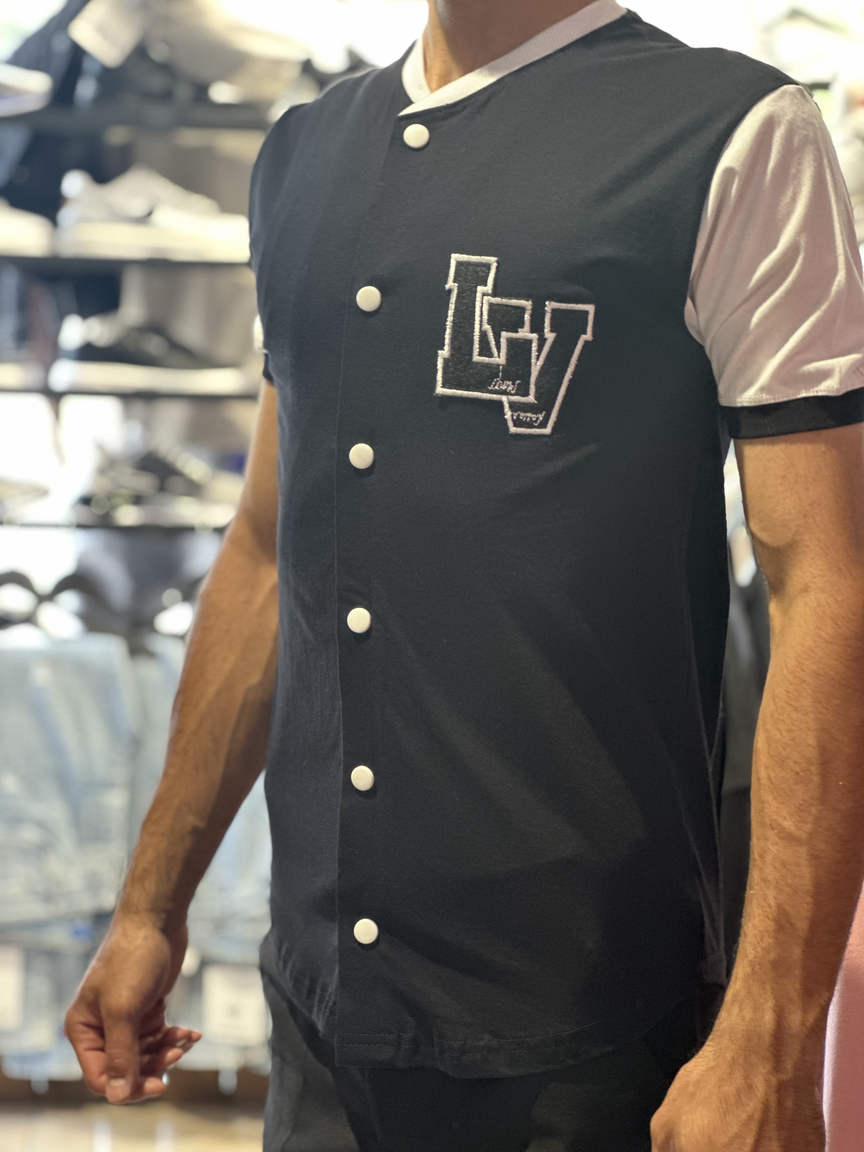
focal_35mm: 77
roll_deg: -1.3
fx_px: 2563
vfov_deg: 25.3
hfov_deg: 19.1
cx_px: 432
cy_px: 576
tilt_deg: -7.4
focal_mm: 9
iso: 250
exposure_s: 1/33
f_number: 2.8
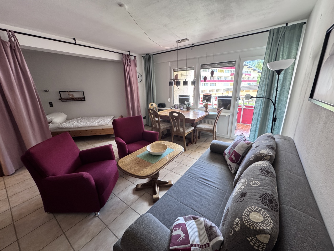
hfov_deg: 102.1
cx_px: 167
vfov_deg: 85.7
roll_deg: +1.8
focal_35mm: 14
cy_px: 126
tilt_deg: -15.3
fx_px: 135
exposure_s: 1/100
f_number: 2.2
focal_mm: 2.22
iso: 320
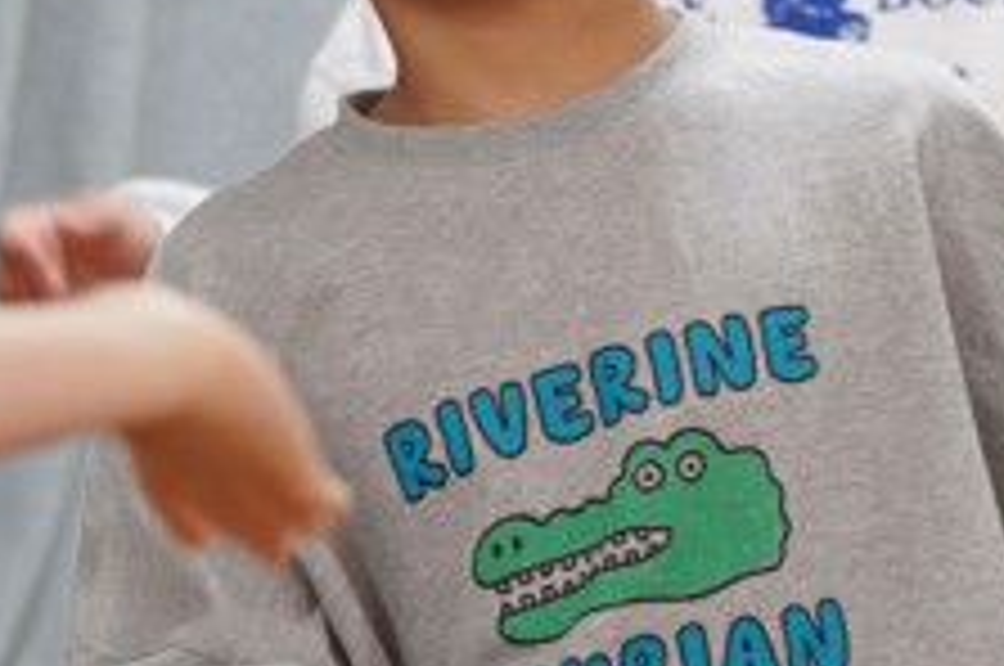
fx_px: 7881
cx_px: 1580
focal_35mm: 283
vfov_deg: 4.8
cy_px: 364
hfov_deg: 7.2
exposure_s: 1/160
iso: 2500
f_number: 4
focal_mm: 70
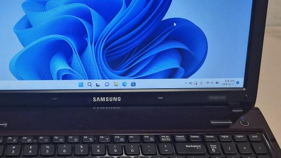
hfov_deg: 39.2
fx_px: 387
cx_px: 86
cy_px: 114
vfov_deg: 22.9
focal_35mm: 52
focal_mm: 5.4
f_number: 1.8
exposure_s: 1/120
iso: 200
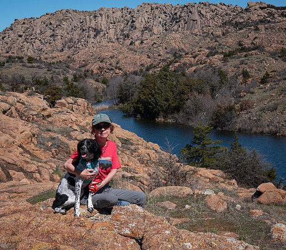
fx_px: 536
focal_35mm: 61
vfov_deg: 26.2
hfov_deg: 29.9
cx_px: 145
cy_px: 129
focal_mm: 27
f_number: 5.6
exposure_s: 1/500
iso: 200
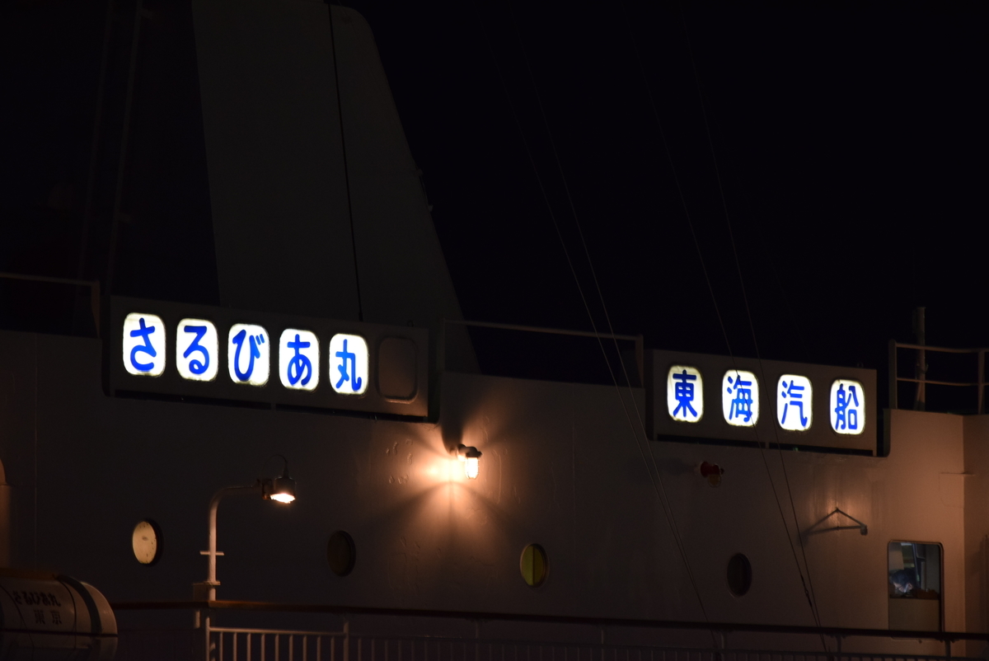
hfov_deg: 9.5
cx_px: 494
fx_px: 5979
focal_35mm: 218
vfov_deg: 6.3
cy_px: 330
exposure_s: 1/30
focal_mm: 145
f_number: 5
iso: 800
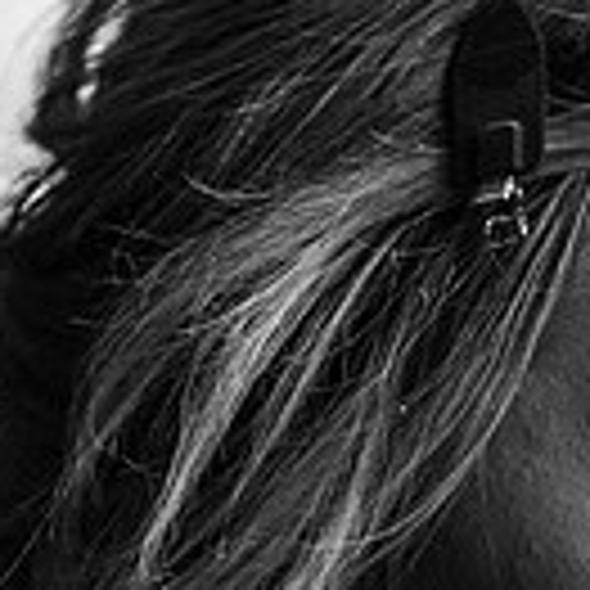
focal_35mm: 320
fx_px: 6171
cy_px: 669
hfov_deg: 5.5
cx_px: 703
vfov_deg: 5.5
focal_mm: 85
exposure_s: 1/200
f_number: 2.2
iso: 160
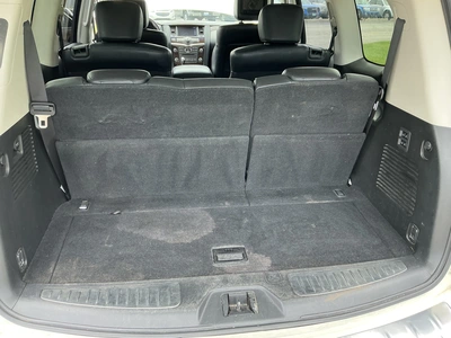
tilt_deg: -26.3
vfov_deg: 49.7
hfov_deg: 63.4
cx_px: 226
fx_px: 365
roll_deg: -1.2
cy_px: 169
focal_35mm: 28
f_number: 1.8
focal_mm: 3
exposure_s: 1/122
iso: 40
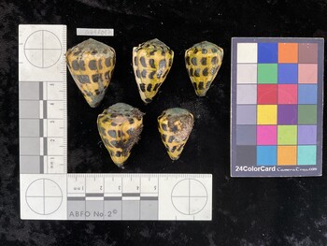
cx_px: 164
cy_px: 123
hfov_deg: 61.6
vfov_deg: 48.3
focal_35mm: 29
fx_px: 274
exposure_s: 1/60
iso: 64
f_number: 1.8
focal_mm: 3
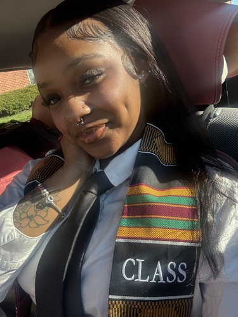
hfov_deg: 46.8
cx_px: 119
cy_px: 158
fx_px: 275
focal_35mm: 30
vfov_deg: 60.0
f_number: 1.9
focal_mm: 2.69
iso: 25
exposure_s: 1/195
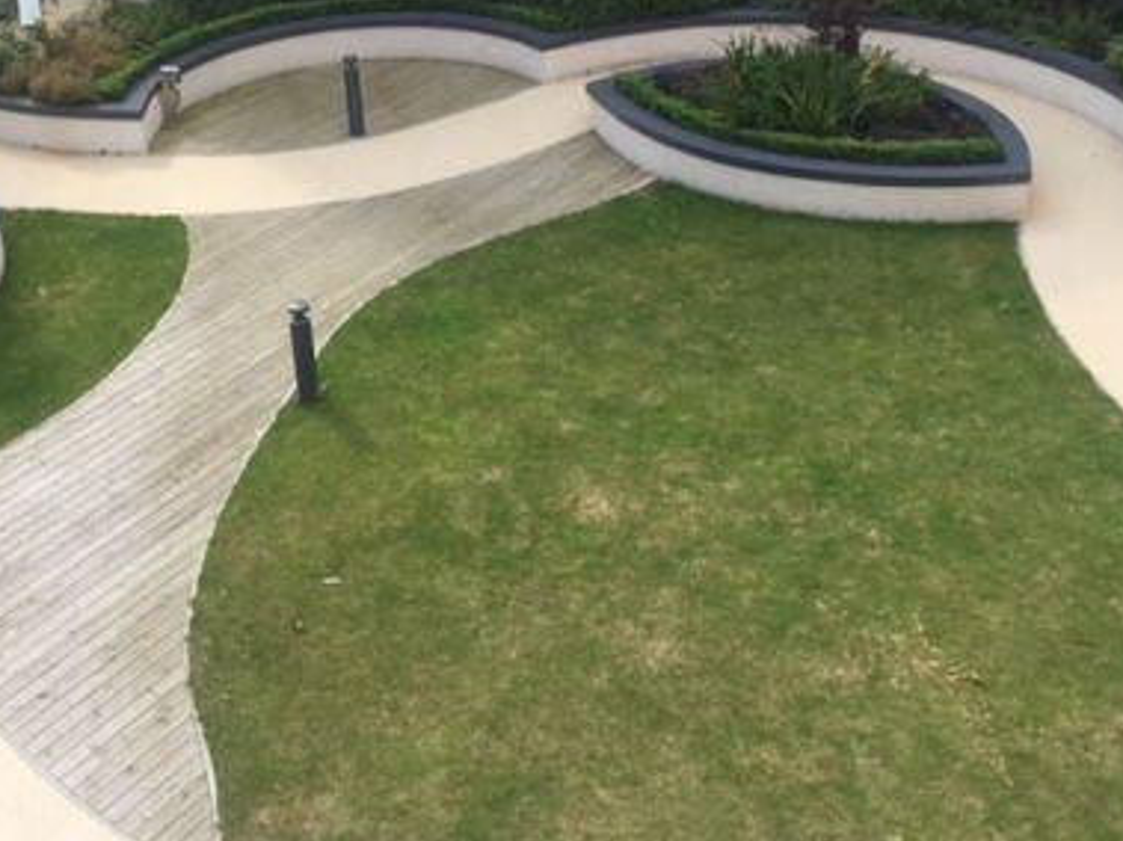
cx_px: 539
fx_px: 1589
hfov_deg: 38.9
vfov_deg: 29.3
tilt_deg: -27.2
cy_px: 228
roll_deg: +1.9
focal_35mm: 49
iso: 32
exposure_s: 1/920
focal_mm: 4.15
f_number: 2.2
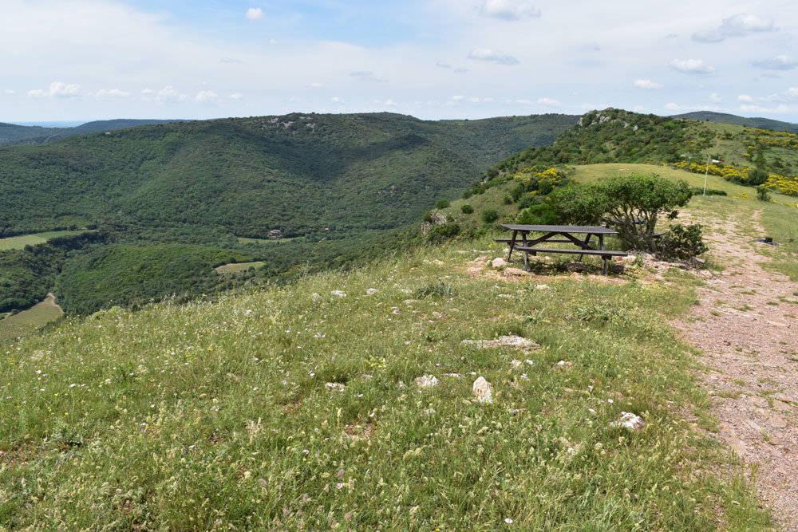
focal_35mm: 27
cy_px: 266
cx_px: 399
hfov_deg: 67.4
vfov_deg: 47.9
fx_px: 599
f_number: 14
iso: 400
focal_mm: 18
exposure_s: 1/320
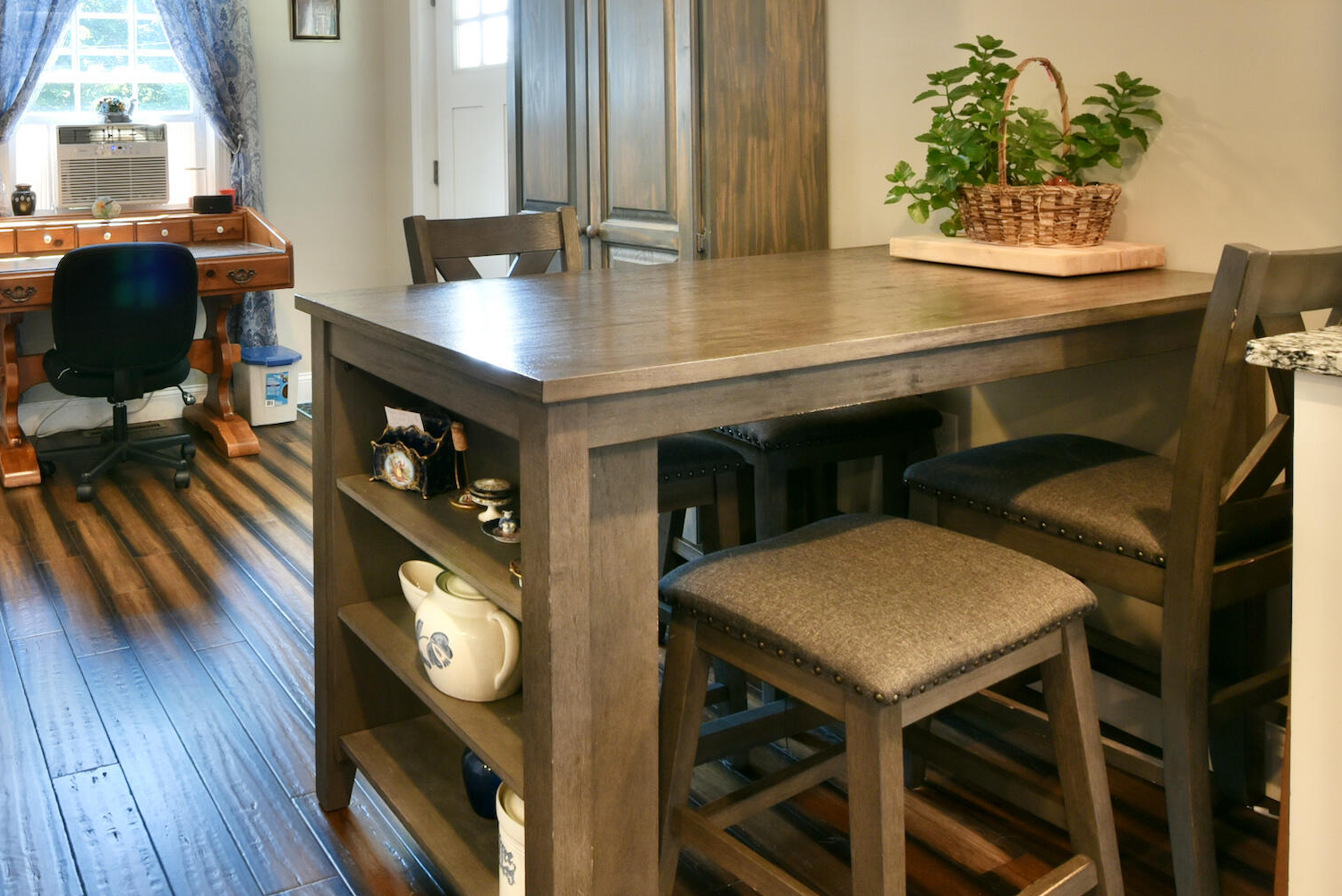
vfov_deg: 43.6
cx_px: 309
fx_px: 1044
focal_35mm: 28
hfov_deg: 61.2
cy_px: 143
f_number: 11
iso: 800
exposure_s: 1/10
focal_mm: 14
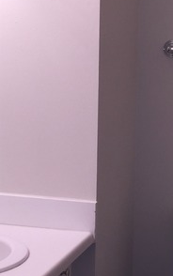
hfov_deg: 19.4
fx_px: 505
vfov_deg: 30.1
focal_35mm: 67
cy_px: 211
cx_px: 90
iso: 32
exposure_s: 1/60
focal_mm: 4.15
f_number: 2.2
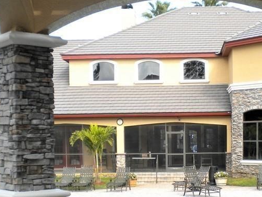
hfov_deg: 27.2
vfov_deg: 20.1
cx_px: 175
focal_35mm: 71
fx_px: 538
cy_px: 197
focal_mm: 6.3
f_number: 4.6
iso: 113
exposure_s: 1/188
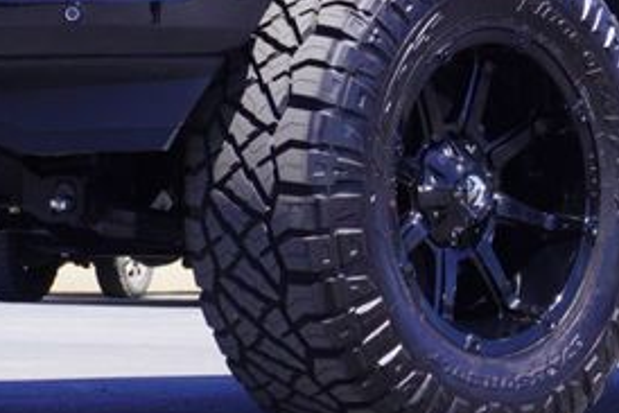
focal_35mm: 146
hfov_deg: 14.0
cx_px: 456
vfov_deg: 9.3
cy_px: -81
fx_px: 2512
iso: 100
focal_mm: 26
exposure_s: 1/100
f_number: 8
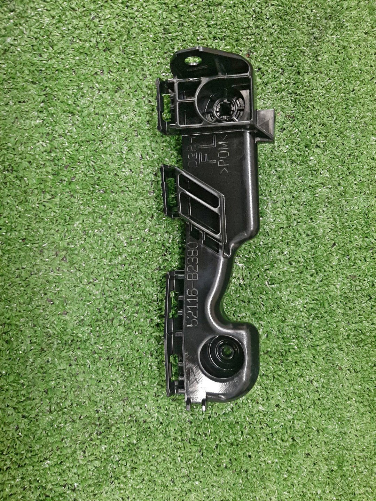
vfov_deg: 67.3
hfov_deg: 53.1
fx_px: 377
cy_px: 250
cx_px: 188
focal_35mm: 26
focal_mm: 3.93
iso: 247
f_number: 1.7
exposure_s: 1/25
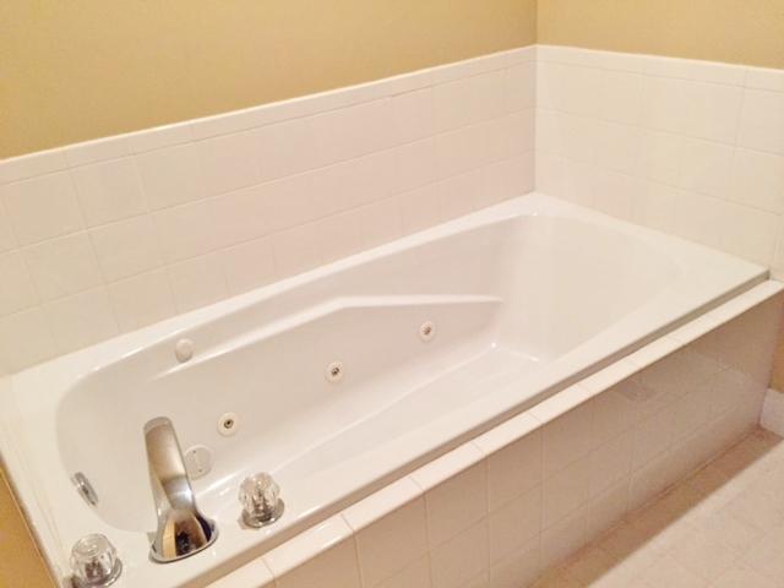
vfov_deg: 48.2
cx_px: 392
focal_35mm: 29
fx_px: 657
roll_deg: +4.3
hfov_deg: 61.7
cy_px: 294
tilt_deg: -27.1
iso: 200
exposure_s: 1/30
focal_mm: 4.15
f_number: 2.2
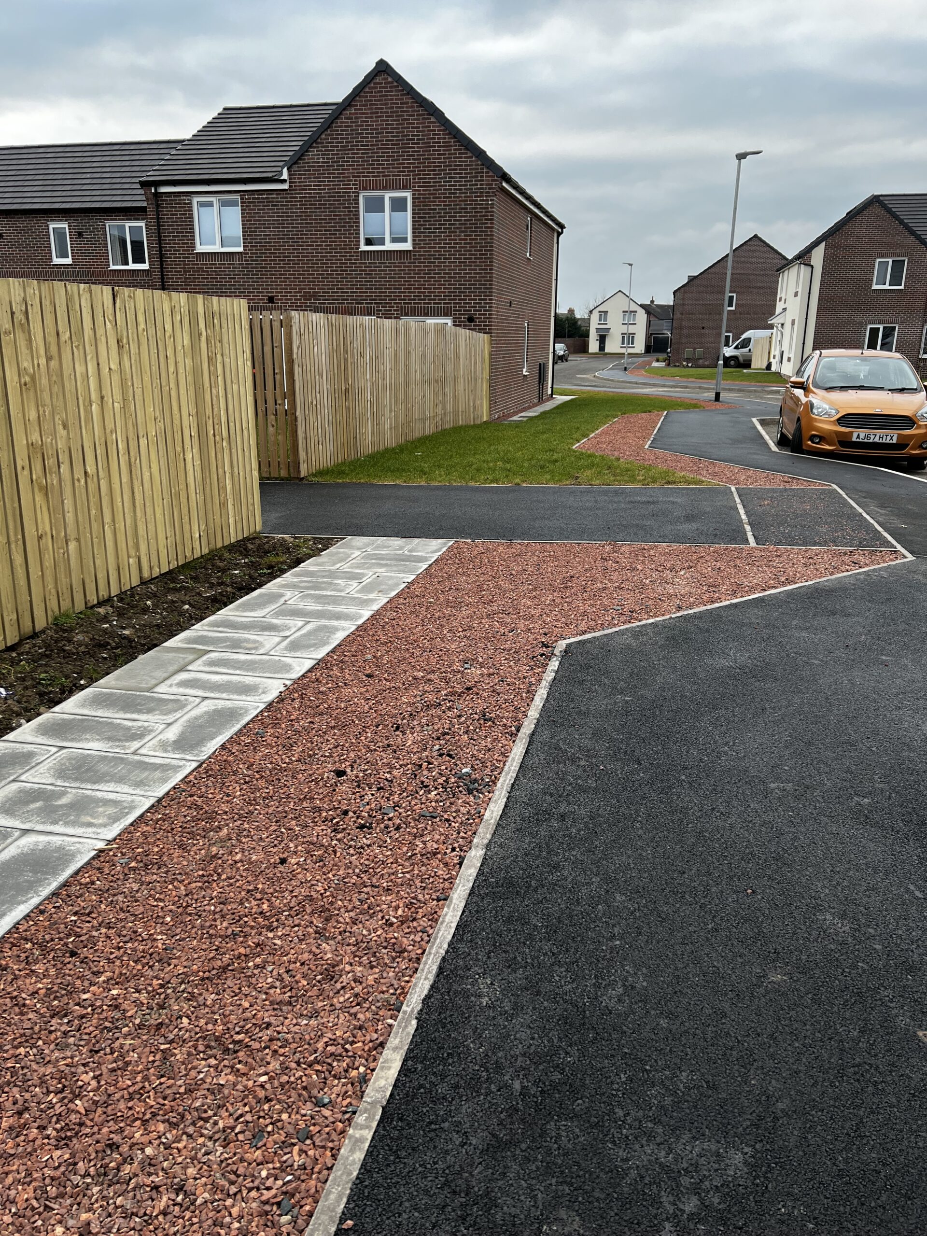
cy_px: 618
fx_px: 928
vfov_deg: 67.3
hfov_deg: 53.1
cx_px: 464
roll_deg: +0.2
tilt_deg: -17.3
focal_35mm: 26
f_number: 1.5
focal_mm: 5.7
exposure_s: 1/130
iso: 40
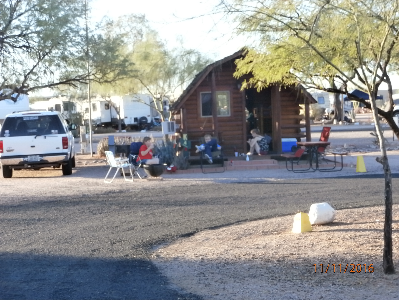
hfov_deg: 22.8
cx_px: 200
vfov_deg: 17.2
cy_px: 150
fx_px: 991
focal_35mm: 86
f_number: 5
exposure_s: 1/60
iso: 100
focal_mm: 15.16
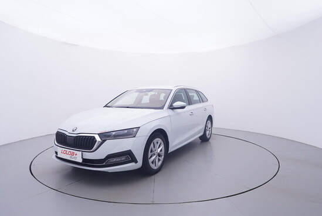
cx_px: 161
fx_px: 201
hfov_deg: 77.3
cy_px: 108
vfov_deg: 56.2
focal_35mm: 22
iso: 200
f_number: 5
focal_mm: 15
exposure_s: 1/80
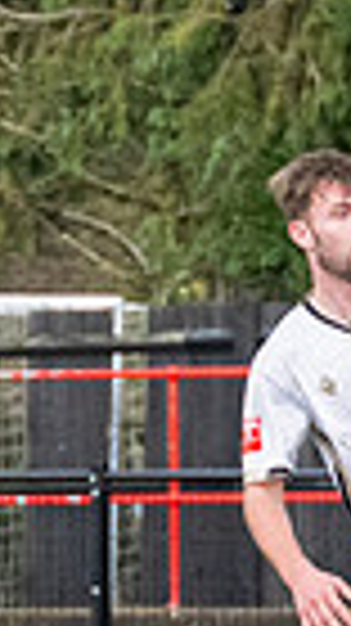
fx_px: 14687
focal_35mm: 886
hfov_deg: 1.4
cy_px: 212
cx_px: 1419
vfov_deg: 2.4
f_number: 4
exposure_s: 1/1250
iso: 2000
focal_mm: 100
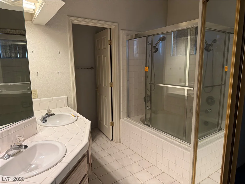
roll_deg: +0.3
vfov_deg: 56.8
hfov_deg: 71.6
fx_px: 170
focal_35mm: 24
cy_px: 92
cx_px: 122
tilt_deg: -9.4
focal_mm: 6.76
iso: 200
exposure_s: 1/60
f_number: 1.78
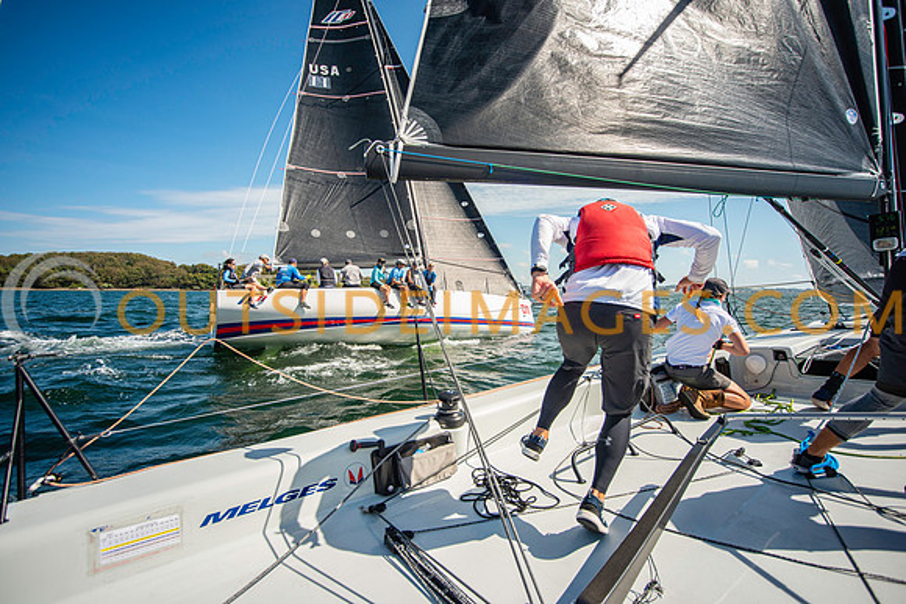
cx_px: 453
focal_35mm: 16
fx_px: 409
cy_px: 302
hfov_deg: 95.8
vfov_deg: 72.9
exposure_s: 1/2000
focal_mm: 16
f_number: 5
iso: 320
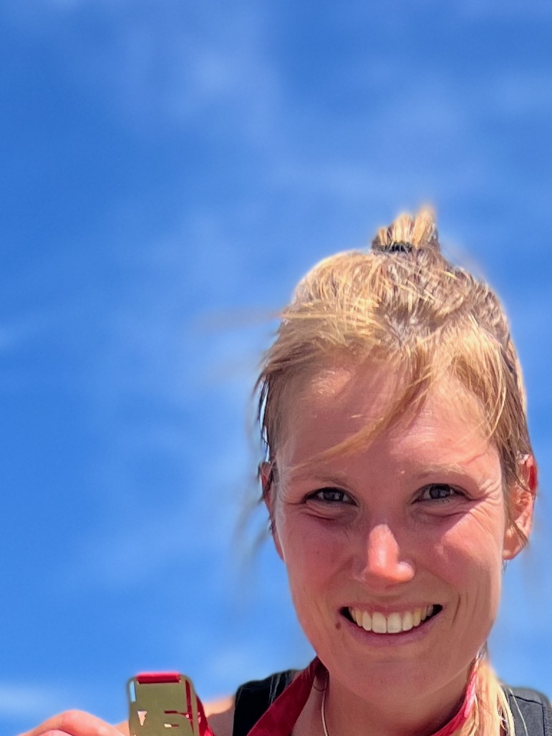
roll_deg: -0.5
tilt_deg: -3.7
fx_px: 2169
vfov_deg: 15.7
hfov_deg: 14.4
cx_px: 430
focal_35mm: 102
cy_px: 1420
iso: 50
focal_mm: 5.7
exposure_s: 1/3356
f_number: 1.5
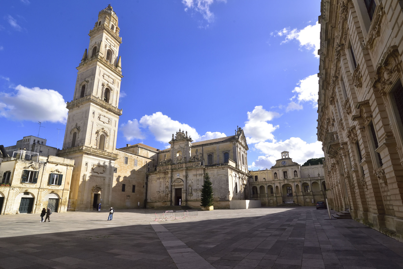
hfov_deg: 96.7
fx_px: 179
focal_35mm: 16
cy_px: 134
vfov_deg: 73.8
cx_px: 202
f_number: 11
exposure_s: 1/1000
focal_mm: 16
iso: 1250
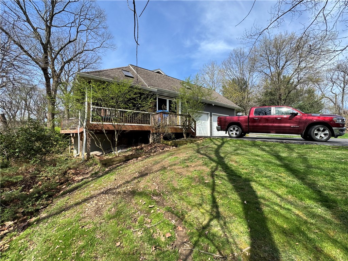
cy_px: 130
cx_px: 174
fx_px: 141
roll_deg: +1.0
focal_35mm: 14
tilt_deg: +3.3
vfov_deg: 85.7
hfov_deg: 102.1
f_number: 2.2
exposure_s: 1/713
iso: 50
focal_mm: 2.22
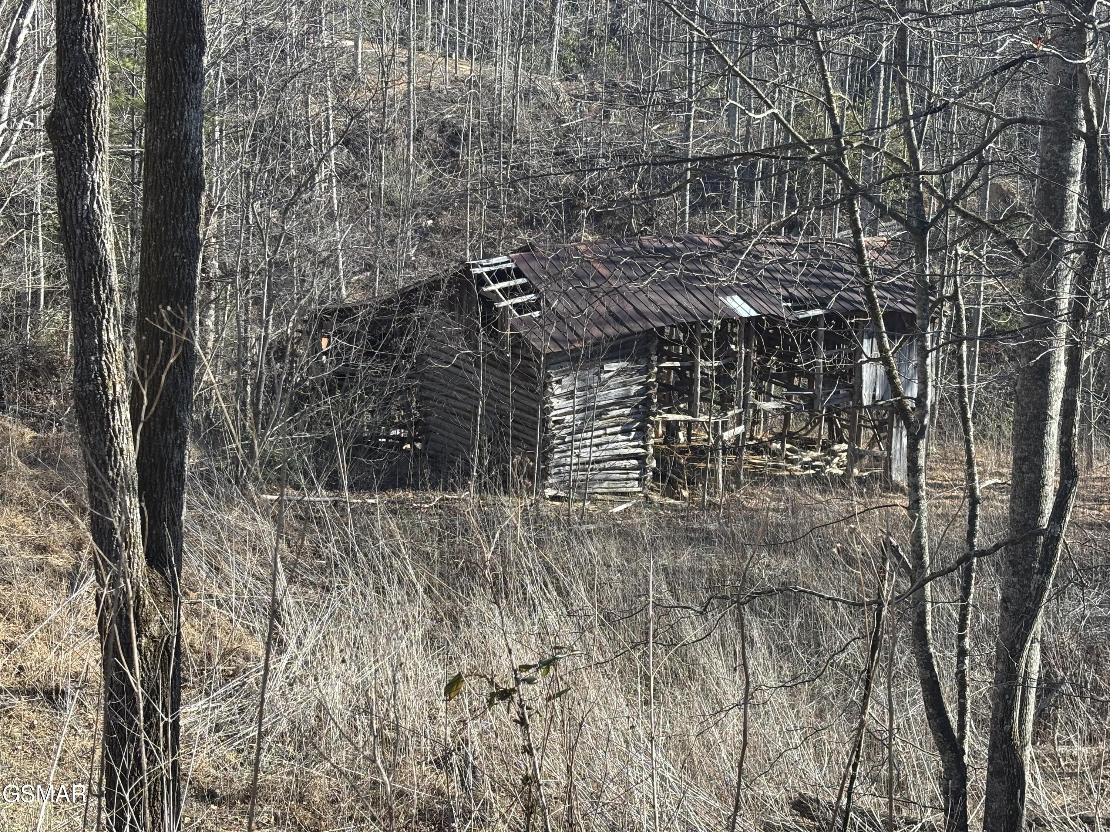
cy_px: 416
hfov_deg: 36.8
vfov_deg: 28.0
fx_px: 1667
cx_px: 555
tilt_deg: -9.0
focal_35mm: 52
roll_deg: -1.3
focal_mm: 5.96
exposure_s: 1/597
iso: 32
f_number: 1.6
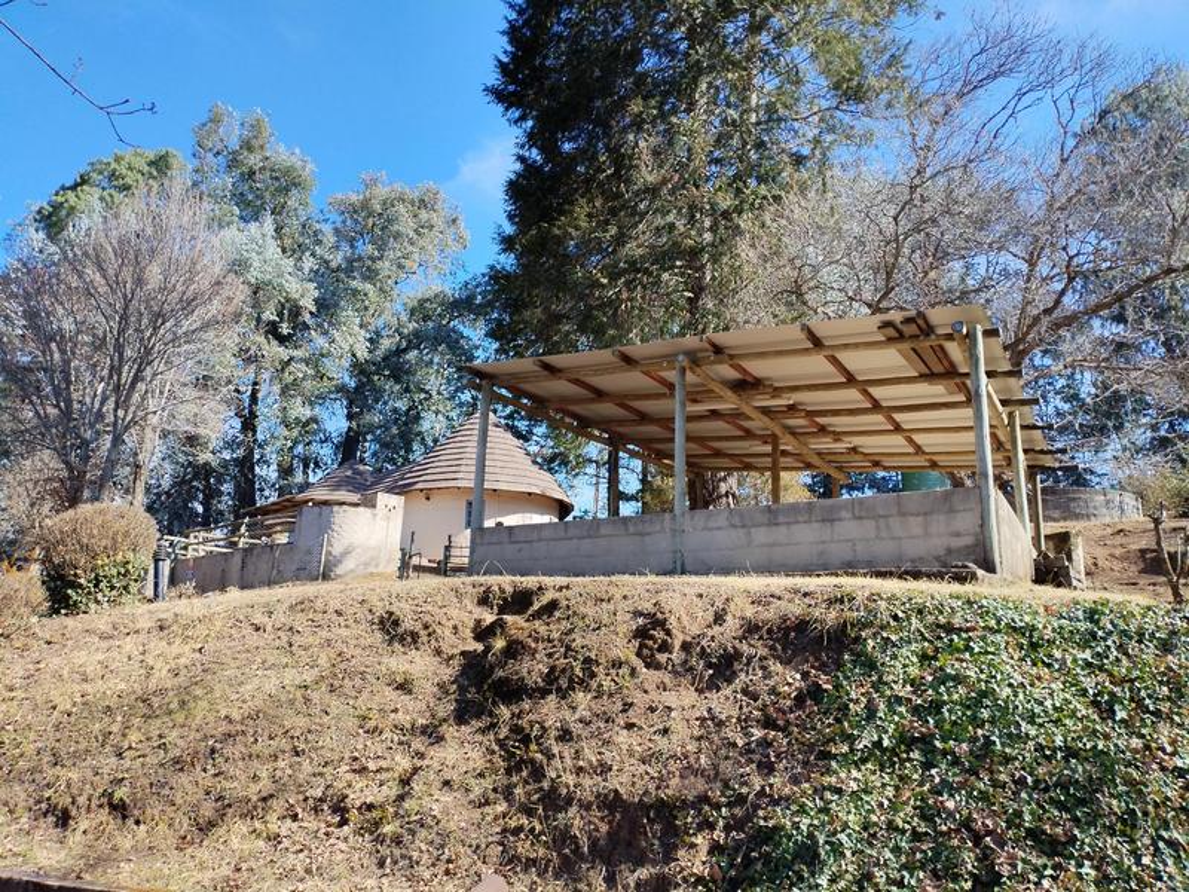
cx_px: 594
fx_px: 893
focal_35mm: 26
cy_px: 446
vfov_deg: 53.1
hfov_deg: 67.3
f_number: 1.8
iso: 100
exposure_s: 1/910
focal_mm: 4.25
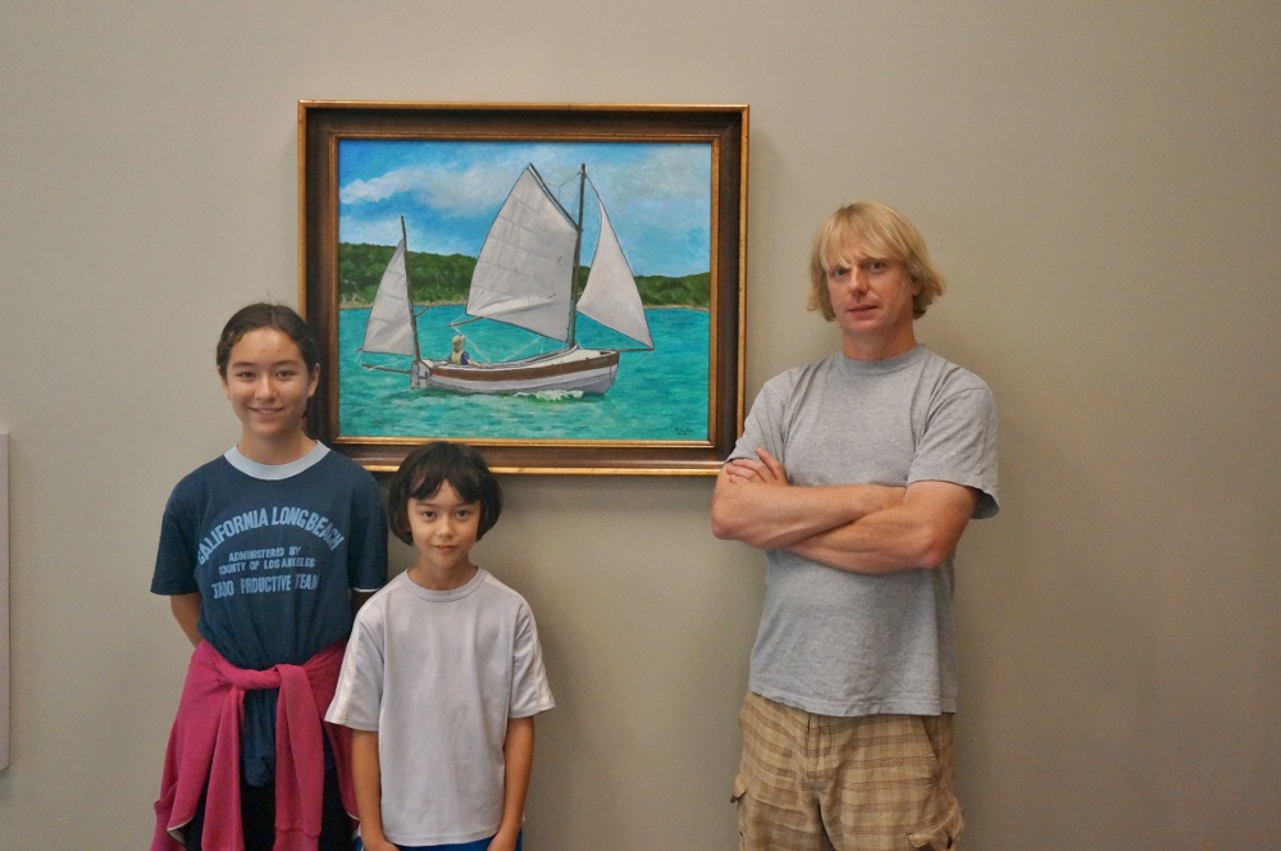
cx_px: 640
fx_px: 1173
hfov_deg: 57.3
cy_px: 426
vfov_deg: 39.9
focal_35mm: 33
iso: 3200
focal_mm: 22
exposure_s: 1/100
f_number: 4
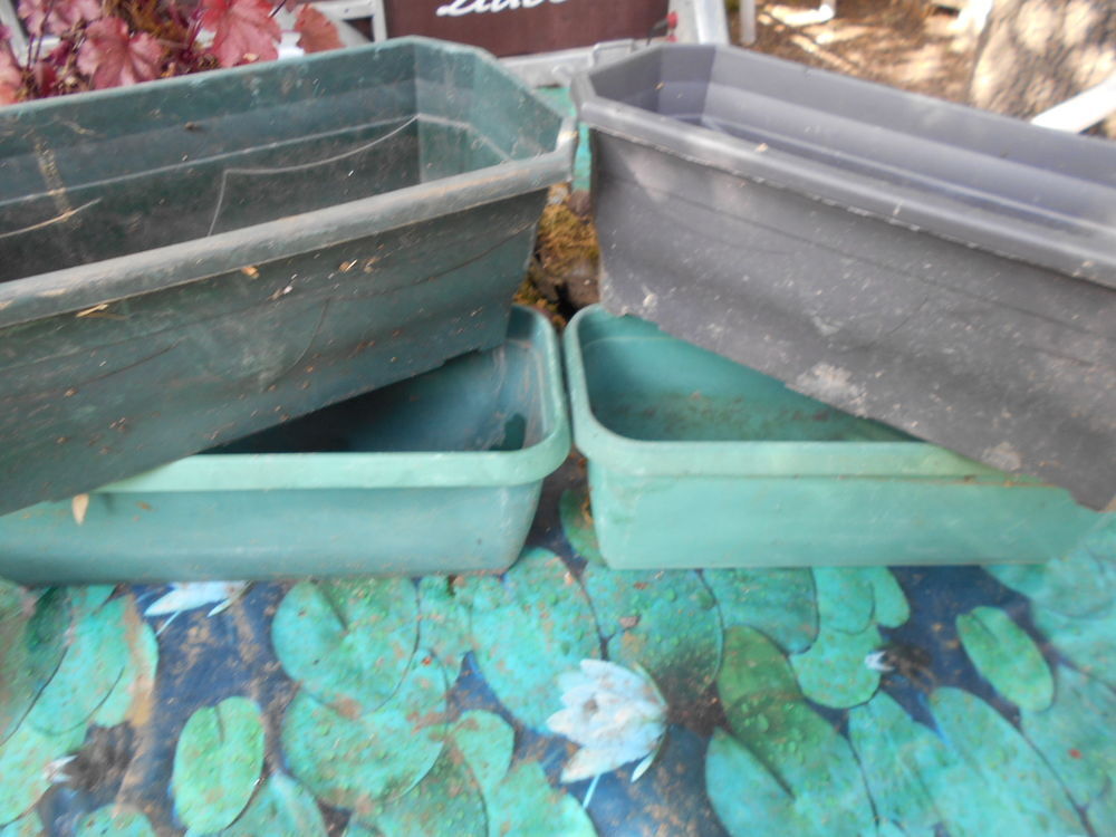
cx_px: 558
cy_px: 418
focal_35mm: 26
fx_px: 838
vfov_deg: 53.1
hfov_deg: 67.3
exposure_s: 1/30
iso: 80
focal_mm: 4.6
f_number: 3.2
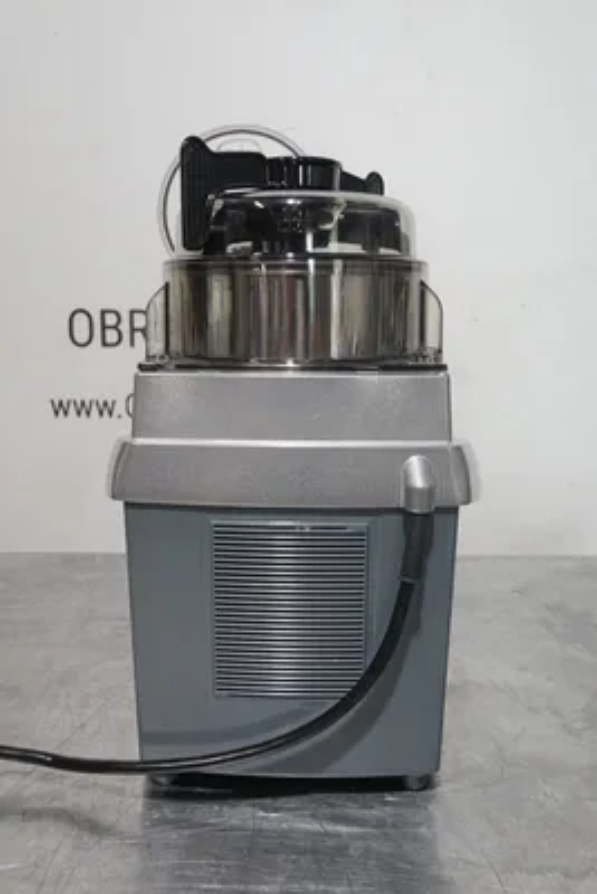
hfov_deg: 40.0
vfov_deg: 57.2
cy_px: 447
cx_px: 298
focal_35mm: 33
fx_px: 820
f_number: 3.5
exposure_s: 1/40
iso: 640
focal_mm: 12.25
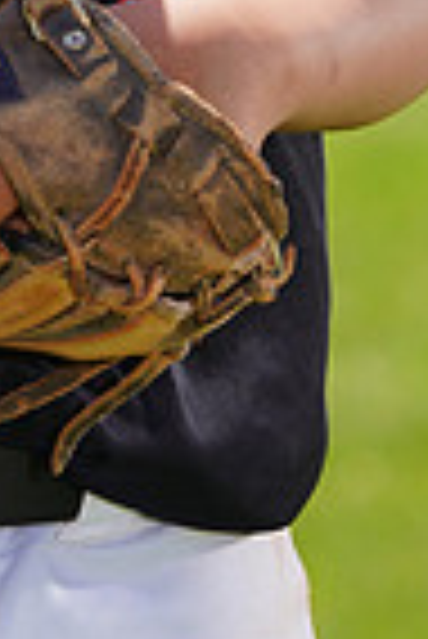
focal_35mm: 962
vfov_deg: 2.1
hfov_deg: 1.4
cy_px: -590
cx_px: -264
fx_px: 17113
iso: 100
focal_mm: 235
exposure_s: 1/250
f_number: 8
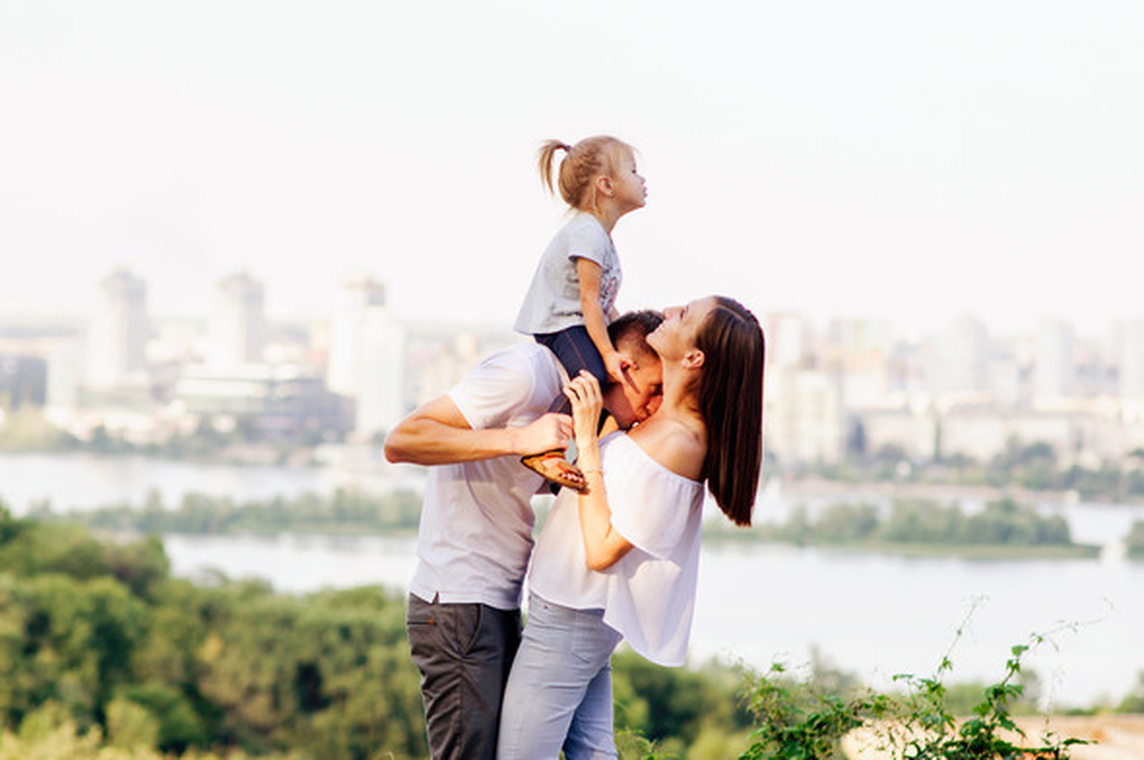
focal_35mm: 128
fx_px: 4047
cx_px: 572
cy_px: 380
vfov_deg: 10.7
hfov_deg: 16.1
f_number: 2.8
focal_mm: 85
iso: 200
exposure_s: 1/800
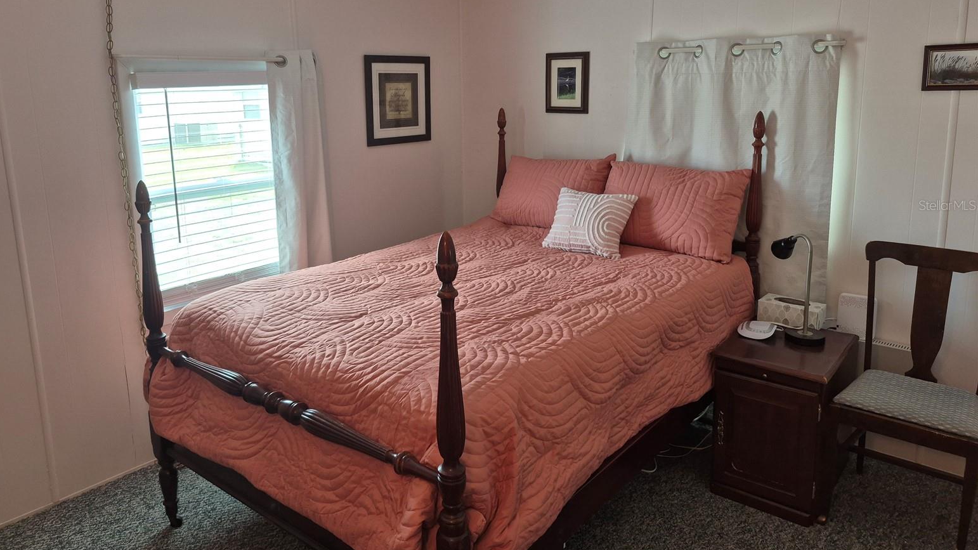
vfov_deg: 44.0
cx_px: 471
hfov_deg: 71.9
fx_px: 674
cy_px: 205
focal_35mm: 26
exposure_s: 1/120
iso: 80
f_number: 1.8
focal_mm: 5.4
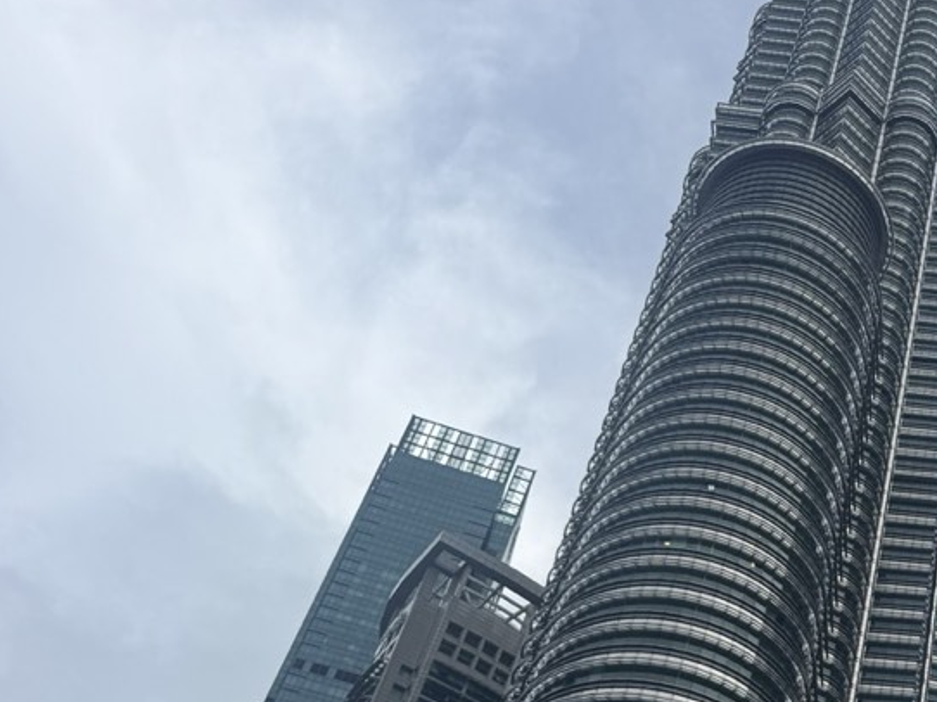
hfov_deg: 27.0
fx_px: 1677
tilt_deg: +44.6
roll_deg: +0.6
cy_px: 647
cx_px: 1167
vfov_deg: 23.0
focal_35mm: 62
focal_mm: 6.76
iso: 80
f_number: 1.78
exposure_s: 1/2506
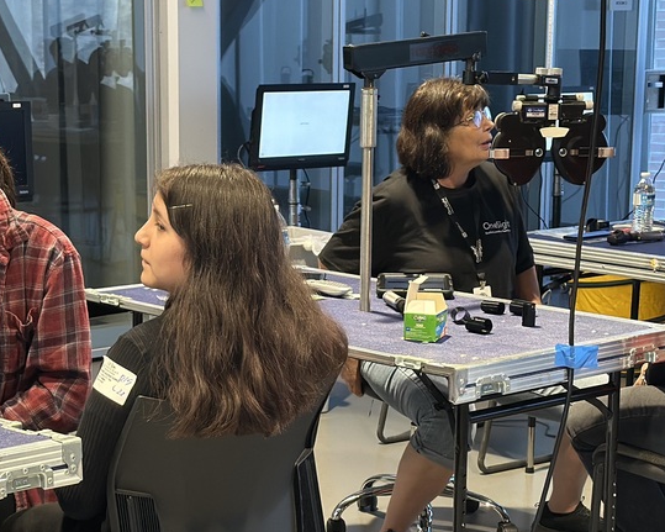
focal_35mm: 89
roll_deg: -0.7
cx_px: 302
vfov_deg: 17.2
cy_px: 362
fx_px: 1751
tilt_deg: -10.8
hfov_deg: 21.5
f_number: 1.78
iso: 320
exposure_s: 1/60
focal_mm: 6.86
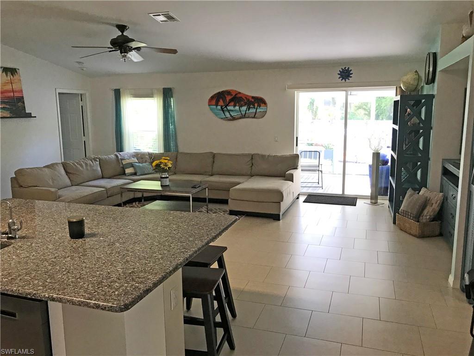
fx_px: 383
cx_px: 237
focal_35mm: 28
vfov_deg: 49.7
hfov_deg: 63.4
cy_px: 178
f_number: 1.8
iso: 32
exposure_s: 1/30
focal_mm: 3.99
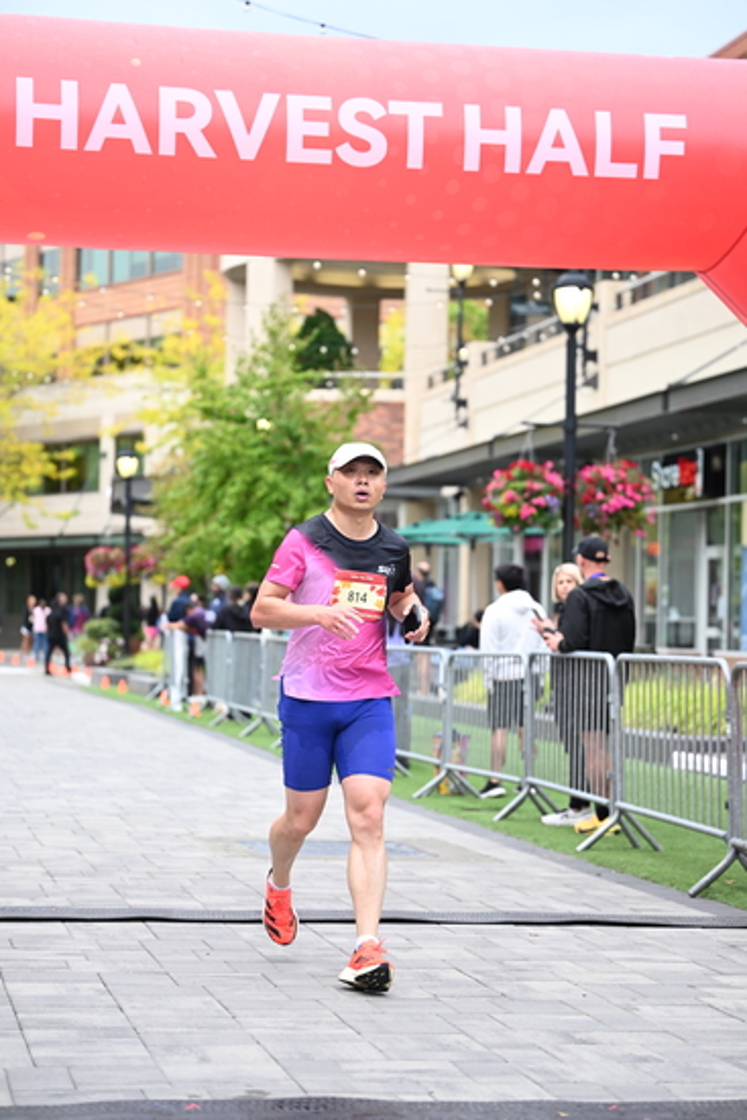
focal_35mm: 81
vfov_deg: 25.1
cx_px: 374
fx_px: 2519
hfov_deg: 16.9
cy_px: 560
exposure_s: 1/2000
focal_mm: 81
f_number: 2.8
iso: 1000
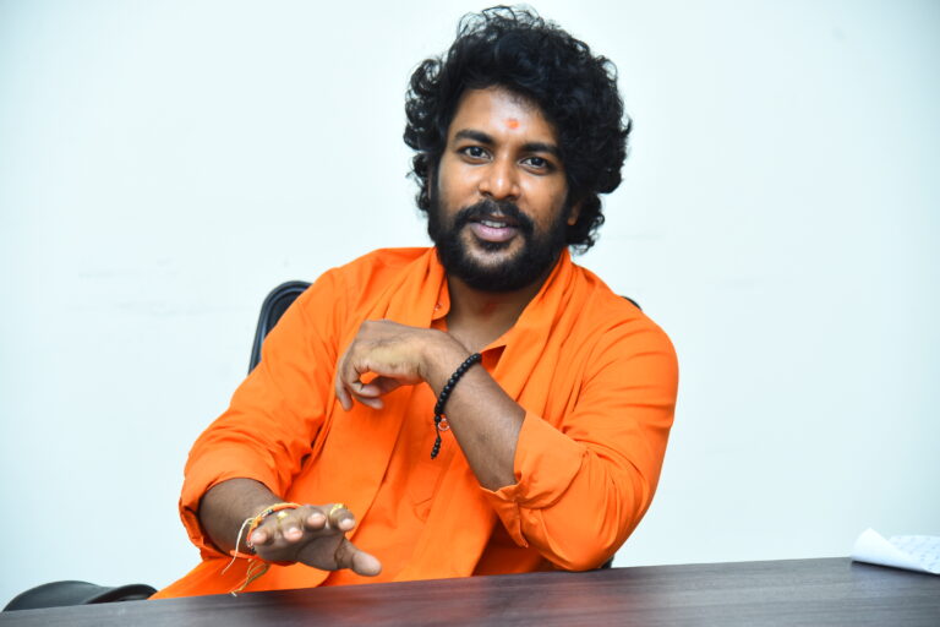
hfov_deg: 22.1
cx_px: 470
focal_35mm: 92
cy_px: 314
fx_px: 2402
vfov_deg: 14.9
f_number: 4
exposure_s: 1/100
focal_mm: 92
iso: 1600
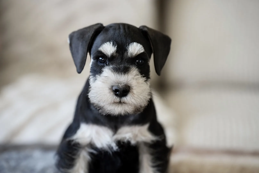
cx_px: 130
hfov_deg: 16.2
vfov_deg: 10.9
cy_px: 86
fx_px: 907
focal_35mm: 126
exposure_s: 1/160
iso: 500
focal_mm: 126
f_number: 4
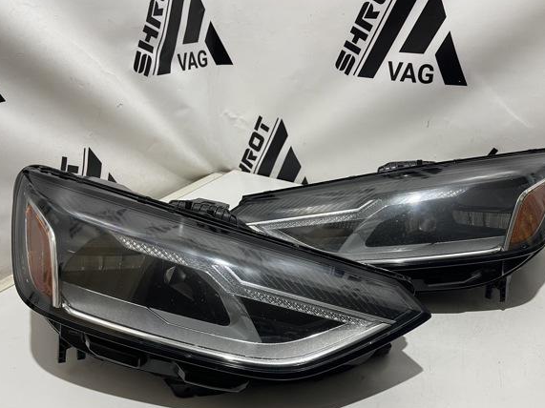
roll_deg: -1.4
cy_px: 220
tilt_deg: -28.1
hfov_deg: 63.3
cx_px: 299
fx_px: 441
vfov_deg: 49.7
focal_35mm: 28
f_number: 1.6
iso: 125
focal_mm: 5.1
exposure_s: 1/50
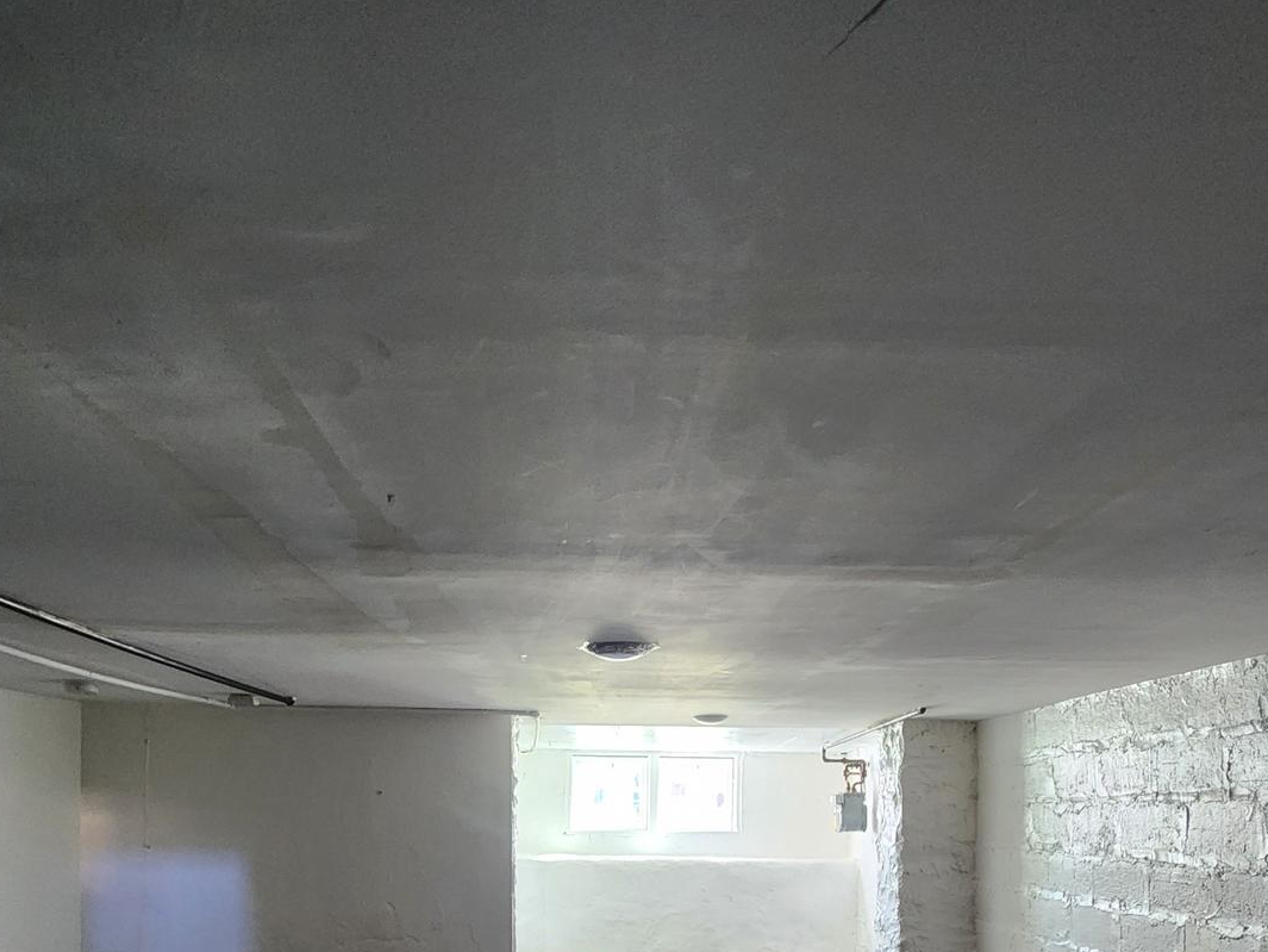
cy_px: 834
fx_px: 916
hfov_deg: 69.4
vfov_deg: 49.6
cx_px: 614
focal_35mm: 25
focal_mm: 2.2
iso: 400
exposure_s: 1/30
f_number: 2.2
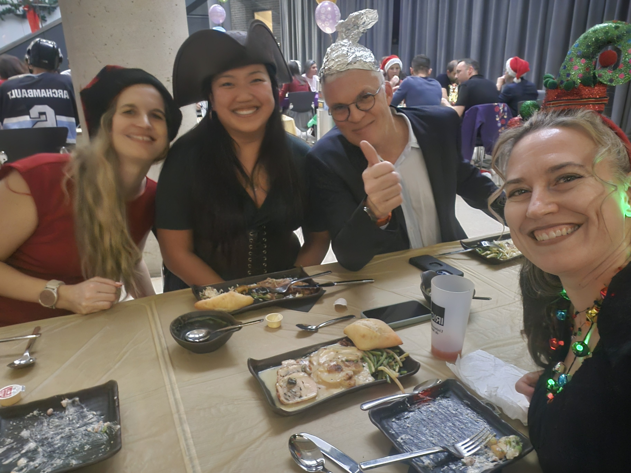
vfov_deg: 54.9
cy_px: 236
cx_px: 316
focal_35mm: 25
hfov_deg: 69.4
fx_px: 456
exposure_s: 1/9.99
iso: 1600
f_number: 2.4
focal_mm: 3.17
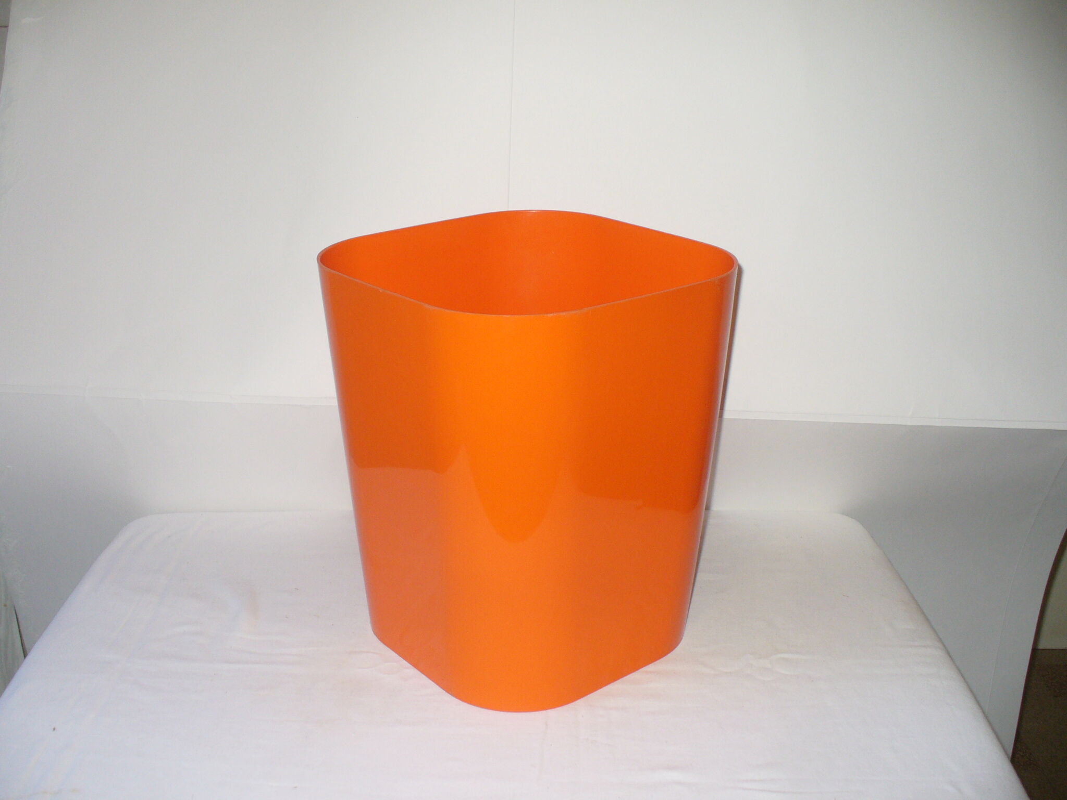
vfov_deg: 38.7
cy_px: 400
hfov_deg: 50.1
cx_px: 534
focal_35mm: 37
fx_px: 1140
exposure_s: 1/30
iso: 125
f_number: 2.8
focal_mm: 6.1
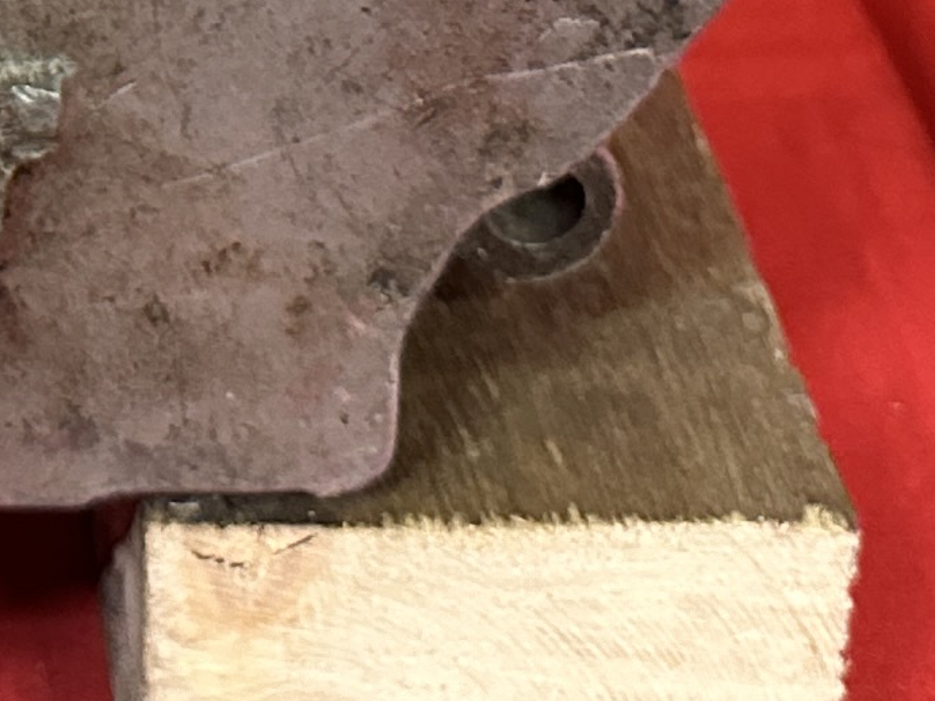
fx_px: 3781
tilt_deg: -17.3
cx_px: -299
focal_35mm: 140
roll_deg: -0.1
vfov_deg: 9.4
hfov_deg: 13.6
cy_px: -1016
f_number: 1.78
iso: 500
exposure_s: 1/50
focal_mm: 6.86
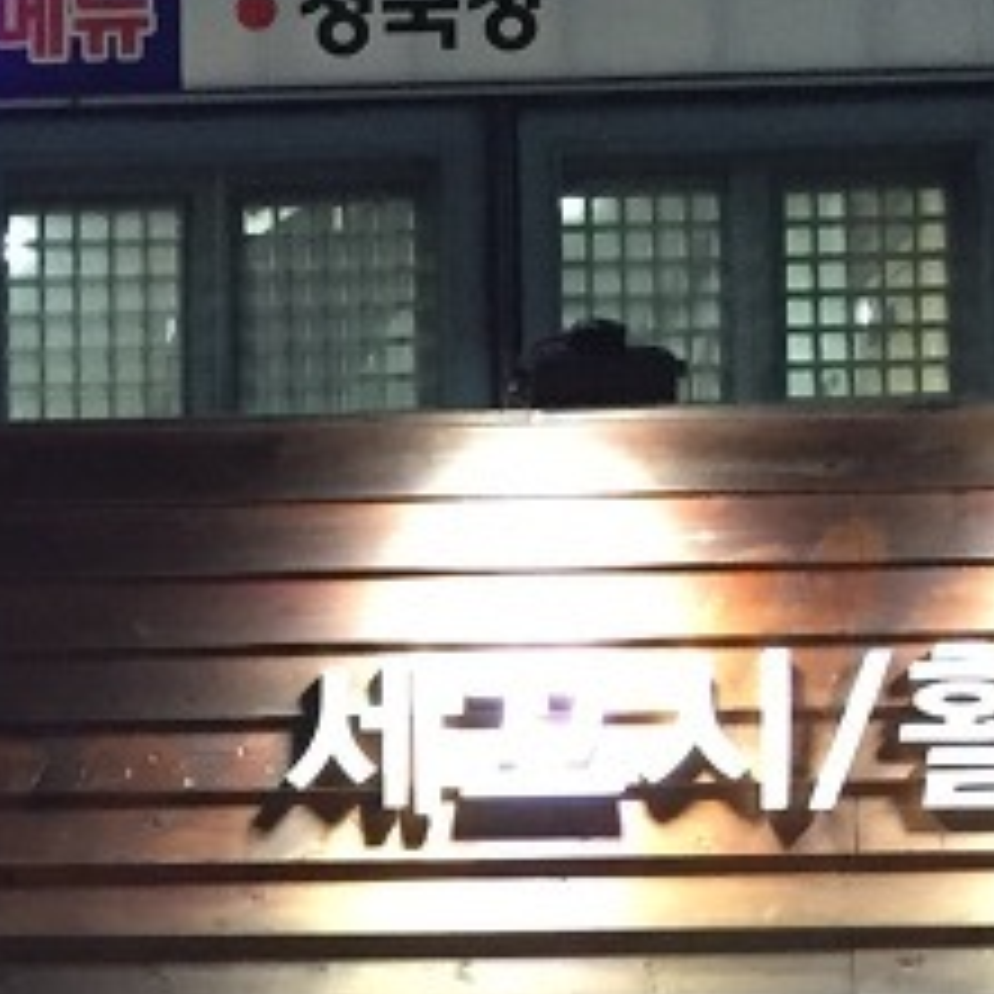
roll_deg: +0.0
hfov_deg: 13.6
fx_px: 3866
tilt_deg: +3.6
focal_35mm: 119
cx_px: -616
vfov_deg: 13.7
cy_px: 1543
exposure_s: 1/24
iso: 250
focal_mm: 4.15
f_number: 2.2
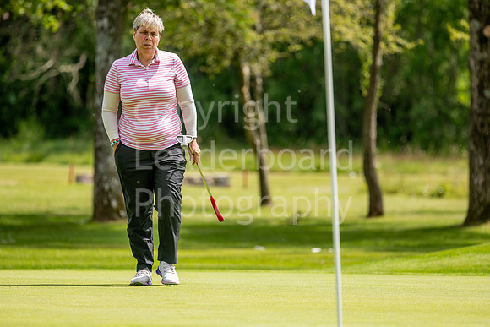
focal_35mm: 300
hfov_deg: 6.9
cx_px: 245
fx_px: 4084
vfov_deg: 4.6
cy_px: 164
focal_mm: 300
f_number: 5
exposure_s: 1/1250
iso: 200
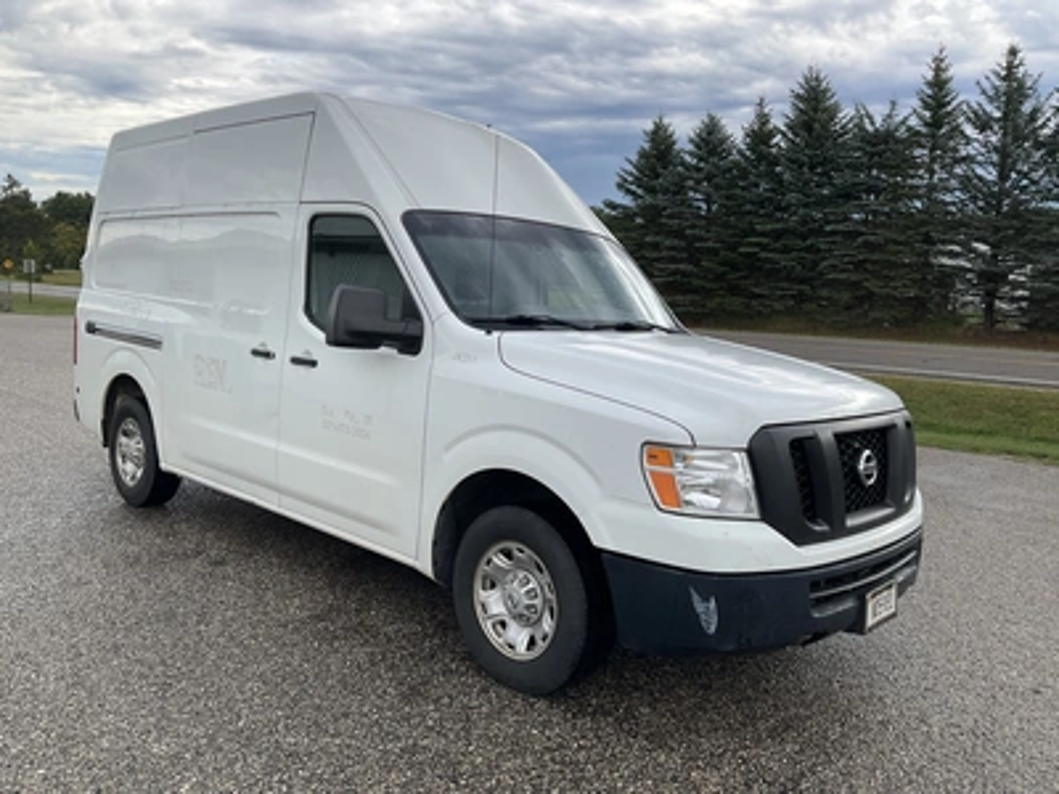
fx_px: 887
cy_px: 397
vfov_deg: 48.2
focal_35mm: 29
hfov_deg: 61.7
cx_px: 530
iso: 25
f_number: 1.8
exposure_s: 1/728
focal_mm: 3
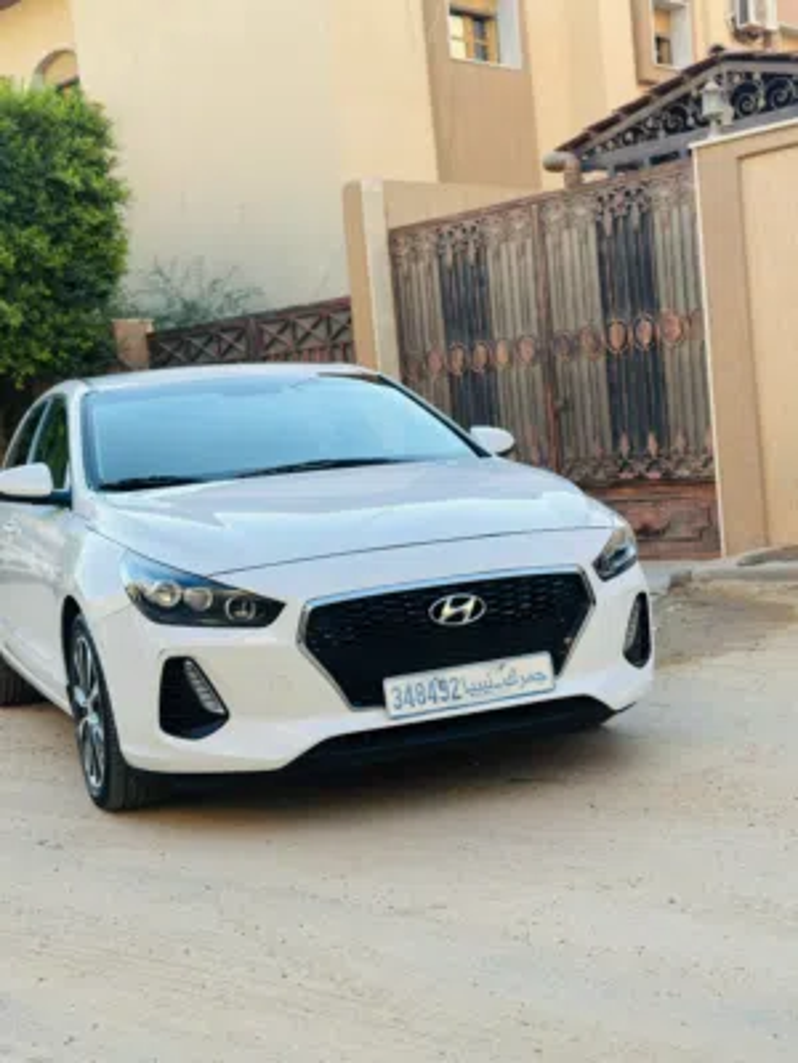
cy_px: 532
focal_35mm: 48
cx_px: 399
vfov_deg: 39.7
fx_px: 1475
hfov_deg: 30.3
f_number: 1.78
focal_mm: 6.86
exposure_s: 1/1272
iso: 80
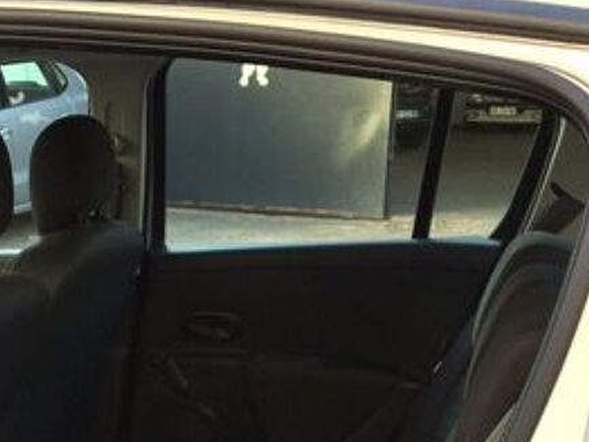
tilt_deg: -18.7
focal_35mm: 67
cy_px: 458
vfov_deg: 21.1
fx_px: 1140
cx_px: 190
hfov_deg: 28.7
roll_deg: -0.9
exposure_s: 1/122
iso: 25
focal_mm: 4.15
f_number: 2.2
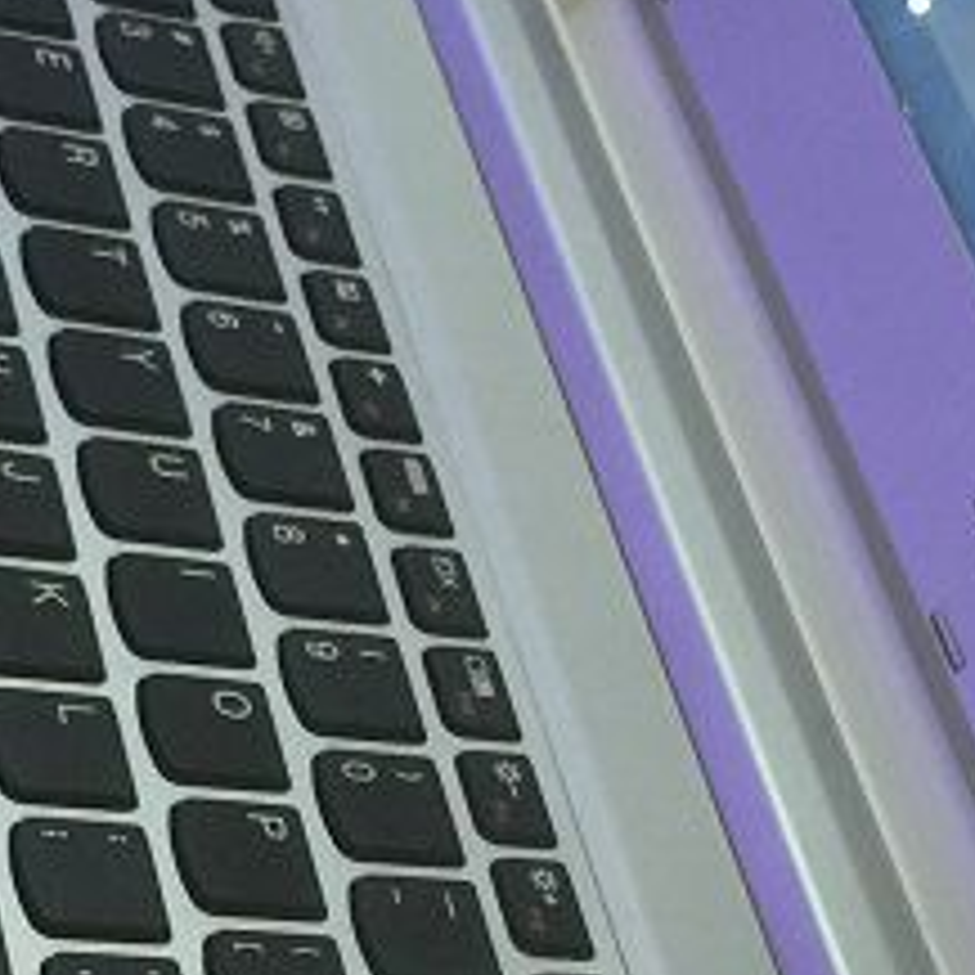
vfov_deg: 14.0
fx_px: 3856
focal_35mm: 121
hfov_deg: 14.4
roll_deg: -30.4
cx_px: 571
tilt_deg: -44.2
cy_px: 1191
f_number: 2.2
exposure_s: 1/17
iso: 80
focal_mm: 4.15
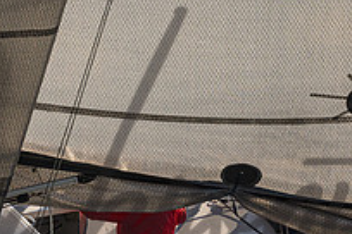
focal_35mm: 854
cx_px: 204
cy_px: 202
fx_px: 8350
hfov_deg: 2.4
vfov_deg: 1.6
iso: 400
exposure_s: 1/4000
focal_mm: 300
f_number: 5.6
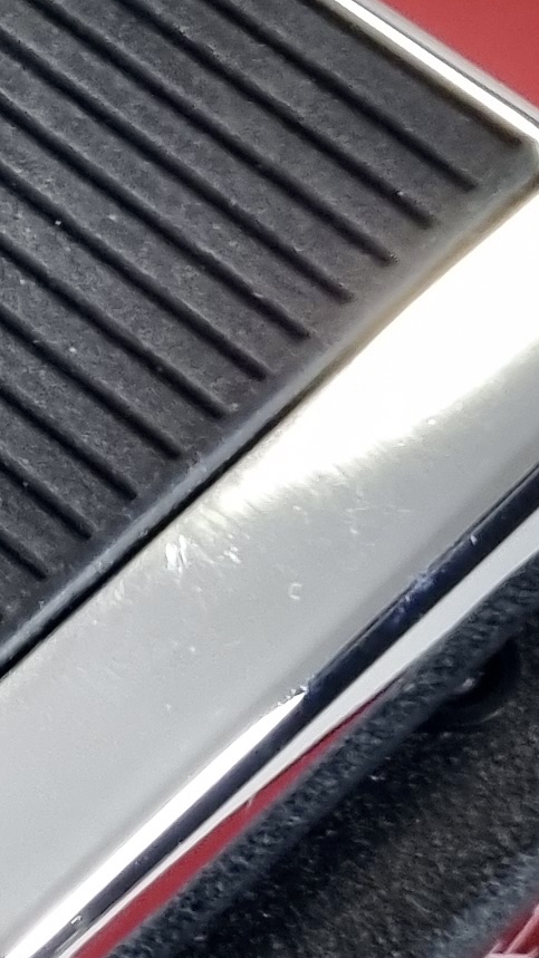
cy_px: 490
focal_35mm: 133
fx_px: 3380
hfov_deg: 7.9
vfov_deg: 16.1
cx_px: -1036
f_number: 1.8
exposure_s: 1/100
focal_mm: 5.4
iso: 250
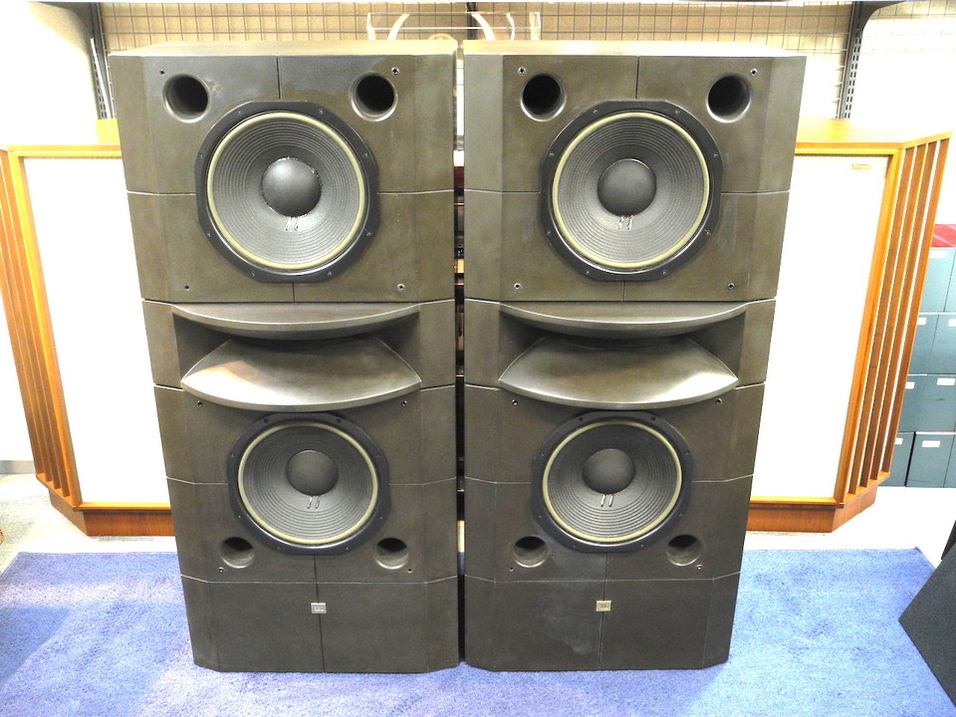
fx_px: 967
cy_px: 358
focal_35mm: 35
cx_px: 478
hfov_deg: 52.6
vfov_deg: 40.7
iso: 400
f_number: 3.2
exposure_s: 1/15.8
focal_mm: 7.4
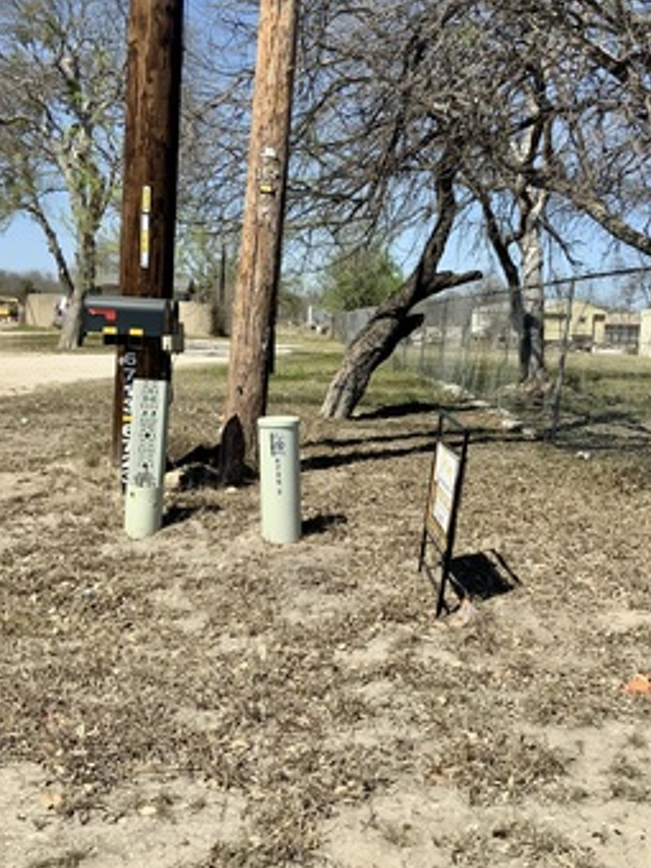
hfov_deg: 35.1
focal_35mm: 41
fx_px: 1028
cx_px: 380
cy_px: 426
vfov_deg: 45.8
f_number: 1.8
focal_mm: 3
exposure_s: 1/2227
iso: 16
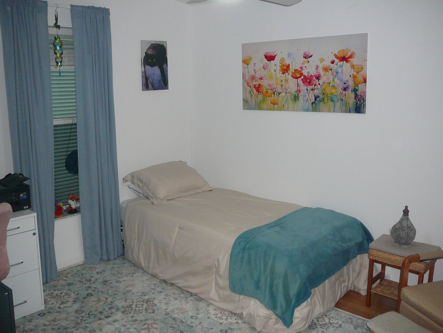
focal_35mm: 35
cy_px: 166
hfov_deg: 52.6
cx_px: 222
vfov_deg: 40.7
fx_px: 448
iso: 160
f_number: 2.8
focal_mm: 5.2
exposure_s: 1/30
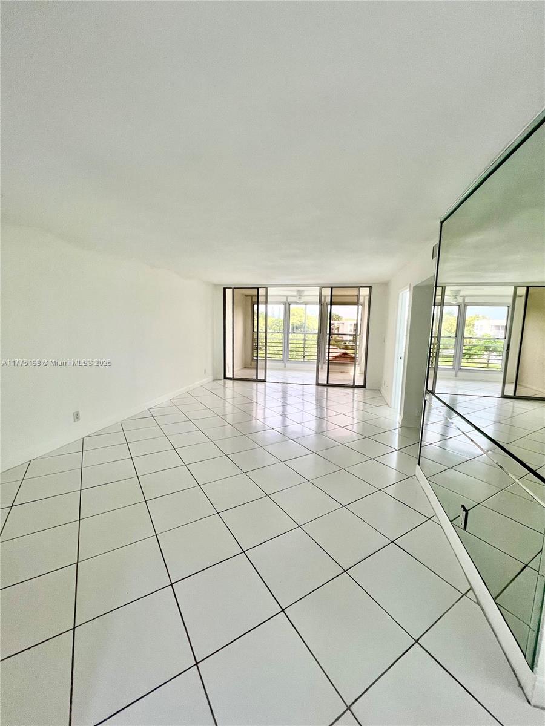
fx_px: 273
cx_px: 272
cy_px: 363
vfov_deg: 106.2
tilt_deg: -7.0
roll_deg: -1.2
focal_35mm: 13
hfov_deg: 89.9
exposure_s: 1/120
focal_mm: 1.57
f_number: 1.8
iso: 80
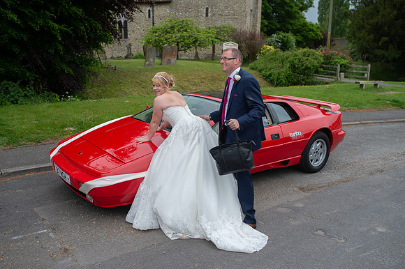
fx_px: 394
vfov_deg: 37.8
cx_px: 202
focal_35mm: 35
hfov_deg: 54.5
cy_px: 134
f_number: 3.2
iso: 100
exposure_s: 1/800
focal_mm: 35
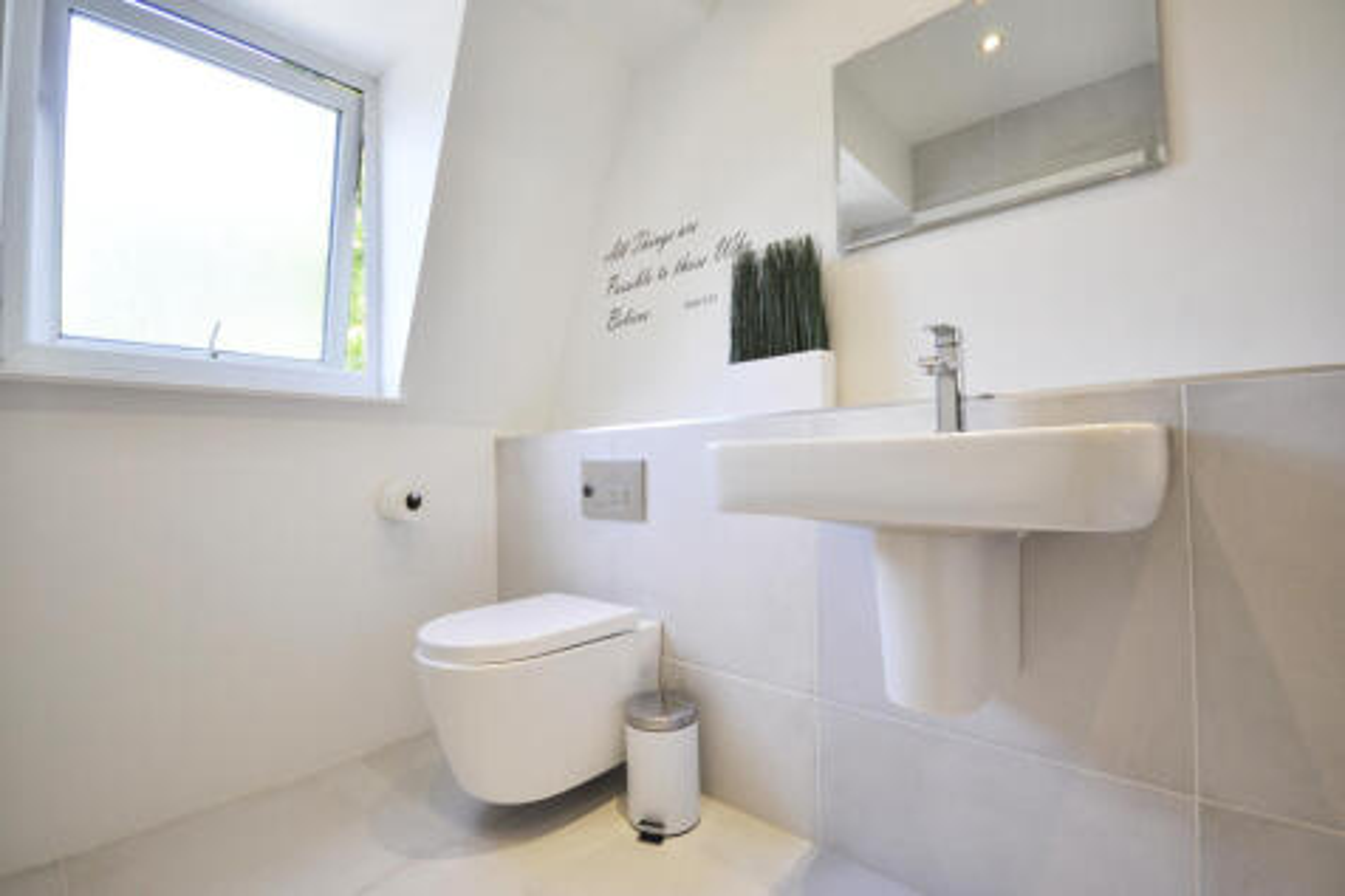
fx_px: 560
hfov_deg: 100.4
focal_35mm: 15
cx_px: 672
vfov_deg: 77.3
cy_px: 448
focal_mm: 10
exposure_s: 1/80
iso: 250
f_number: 4.5
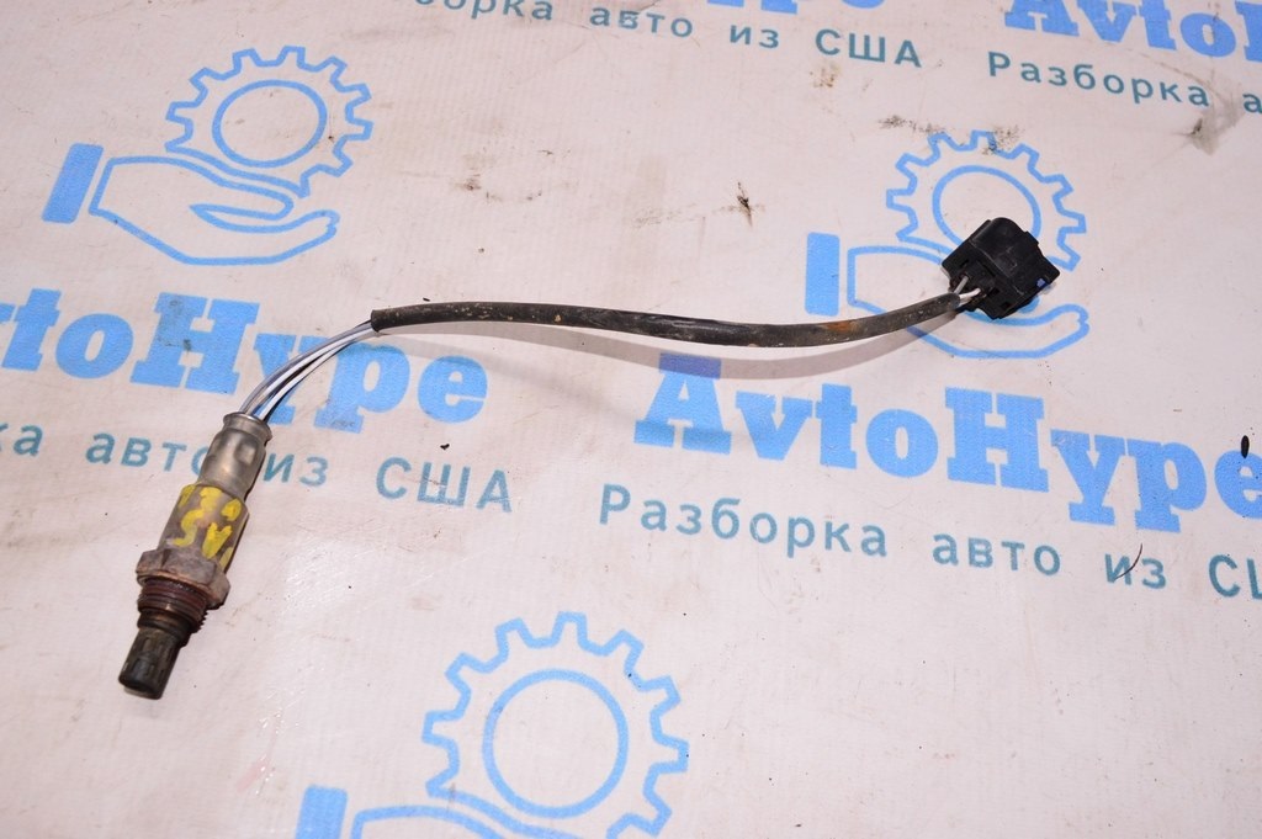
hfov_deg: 59.5
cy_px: 420
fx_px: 1103
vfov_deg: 41.6
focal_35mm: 32
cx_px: 631
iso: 1600
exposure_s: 1/125
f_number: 8
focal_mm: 21
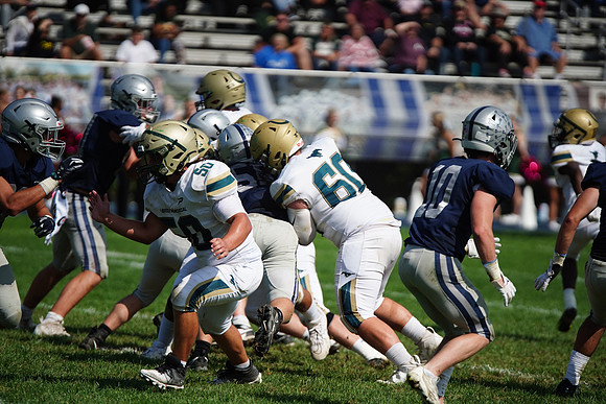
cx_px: 303
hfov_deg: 6.9
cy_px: 202
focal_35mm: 300
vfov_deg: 4.6
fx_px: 5051
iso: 400
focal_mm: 300
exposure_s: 1/8000
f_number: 2.8
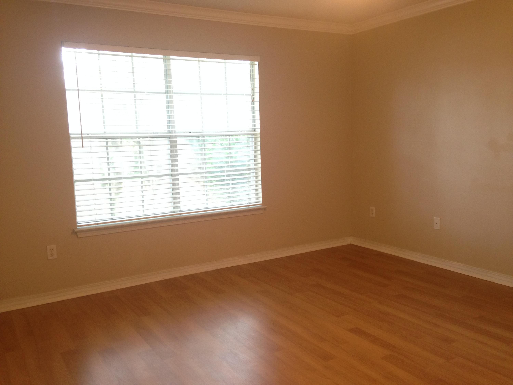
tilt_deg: -8.7
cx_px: 256
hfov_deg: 55.4
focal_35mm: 33
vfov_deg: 42.9
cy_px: 192
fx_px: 489
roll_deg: +0.9
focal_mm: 4.12
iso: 125
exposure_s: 1/20
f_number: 2.4
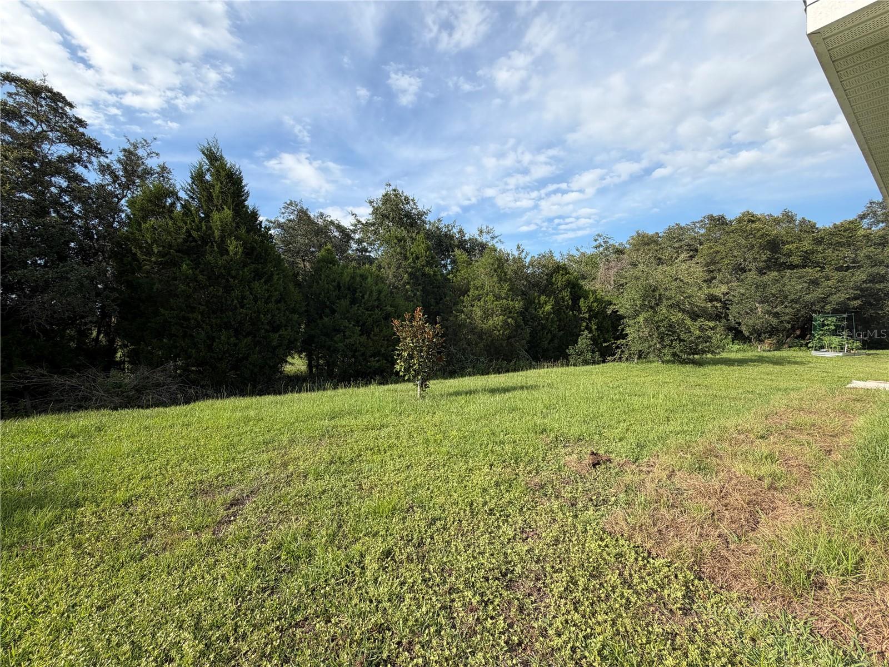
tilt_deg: -1.4
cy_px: 334
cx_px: 444
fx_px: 360
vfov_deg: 85.7
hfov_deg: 102.1
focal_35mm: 14
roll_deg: -0.3
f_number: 2.2
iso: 25
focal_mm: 2.22
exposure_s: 1/770
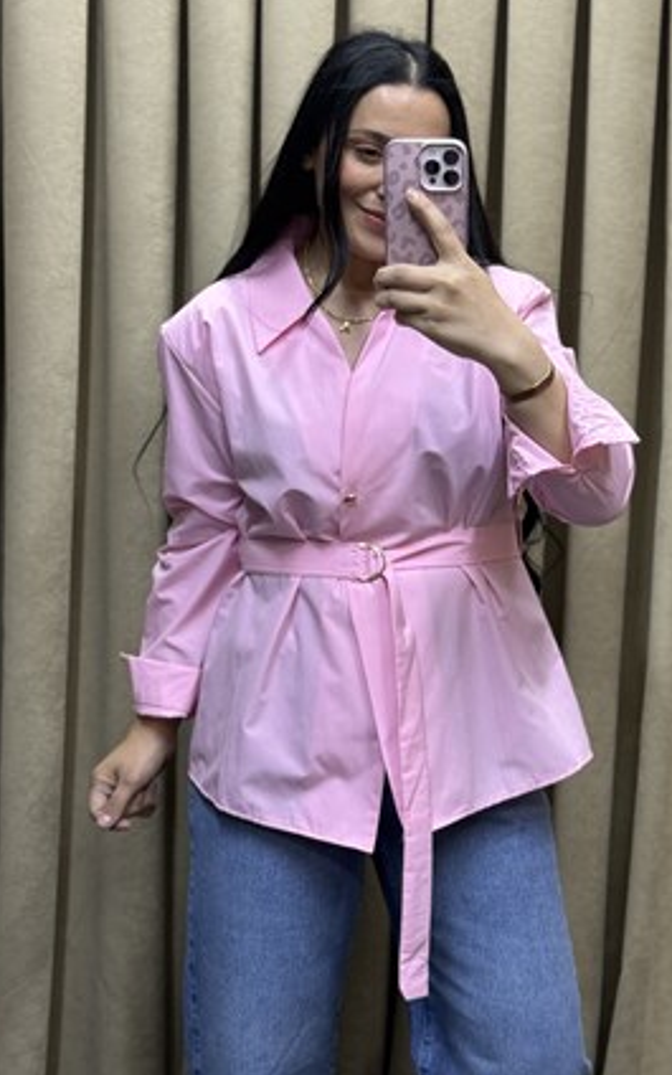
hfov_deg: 20.3
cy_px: 496
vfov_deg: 32.0
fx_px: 1875
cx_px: 431
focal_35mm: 64
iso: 64
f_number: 1.78
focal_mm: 6.76
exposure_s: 1/100
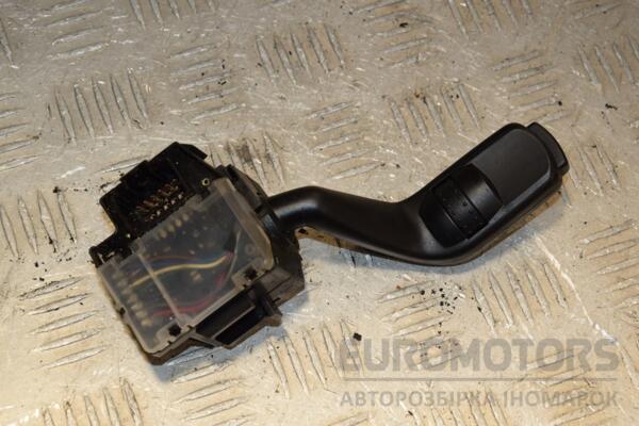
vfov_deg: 15.7
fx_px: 1544
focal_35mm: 87
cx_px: 320
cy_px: 213
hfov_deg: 23.4
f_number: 8
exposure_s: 1/200
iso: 800
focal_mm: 58
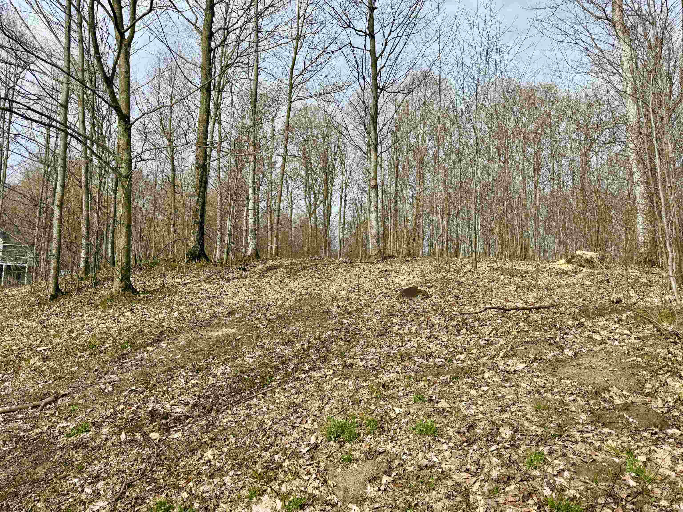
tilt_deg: +9.9
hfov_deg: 71.6
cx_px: 342
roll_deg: -0.8
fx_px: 474
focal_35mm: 24
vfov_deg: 56.8
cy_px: 256
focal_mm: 6.76
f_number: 1.78
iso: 80
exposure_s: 1/3584
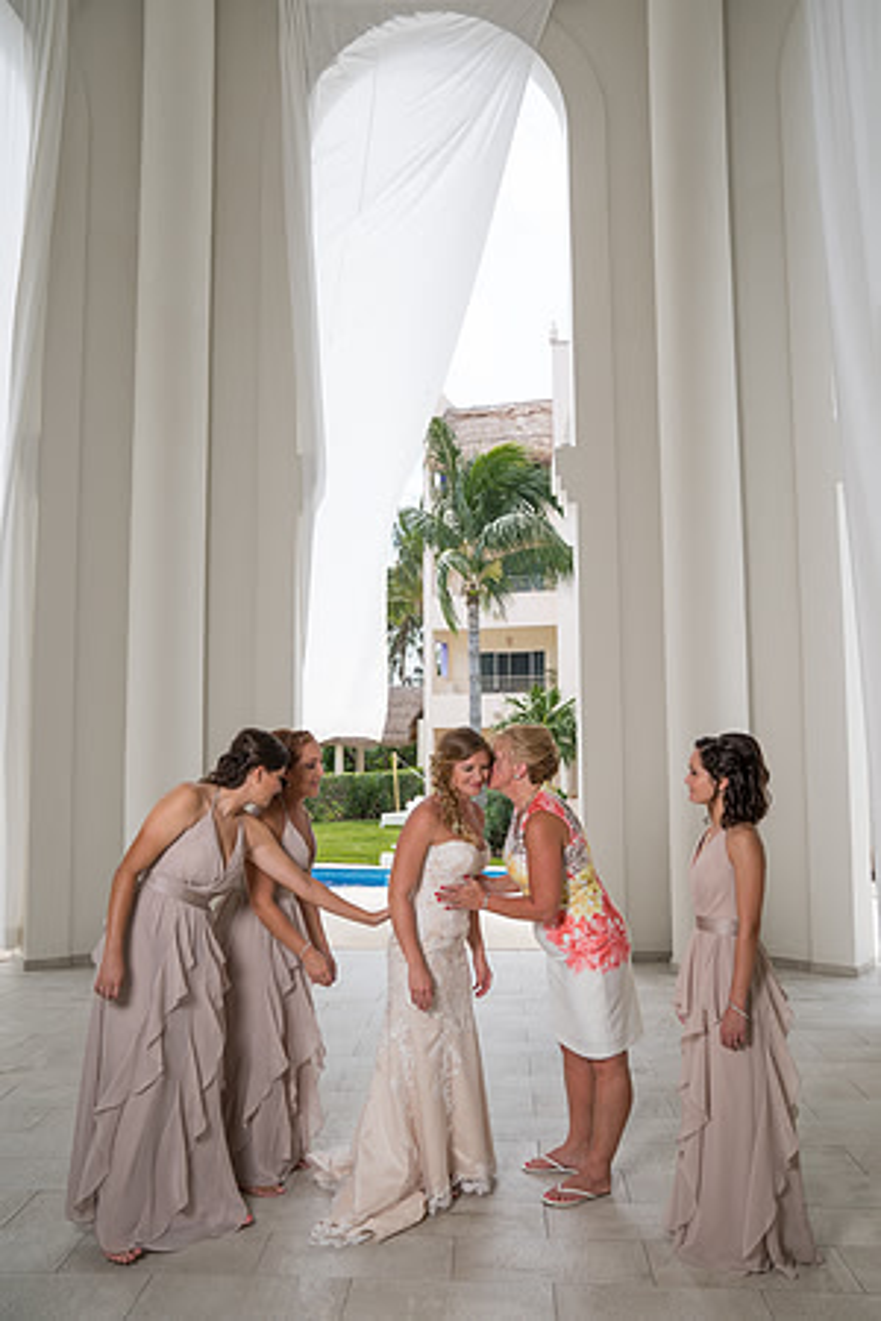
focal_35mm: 29
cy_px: 660
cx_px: 440
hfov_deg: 45.0
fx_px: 1064
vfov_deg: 63.7
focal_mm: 29
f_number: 6.3
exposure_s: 1/200
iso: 100
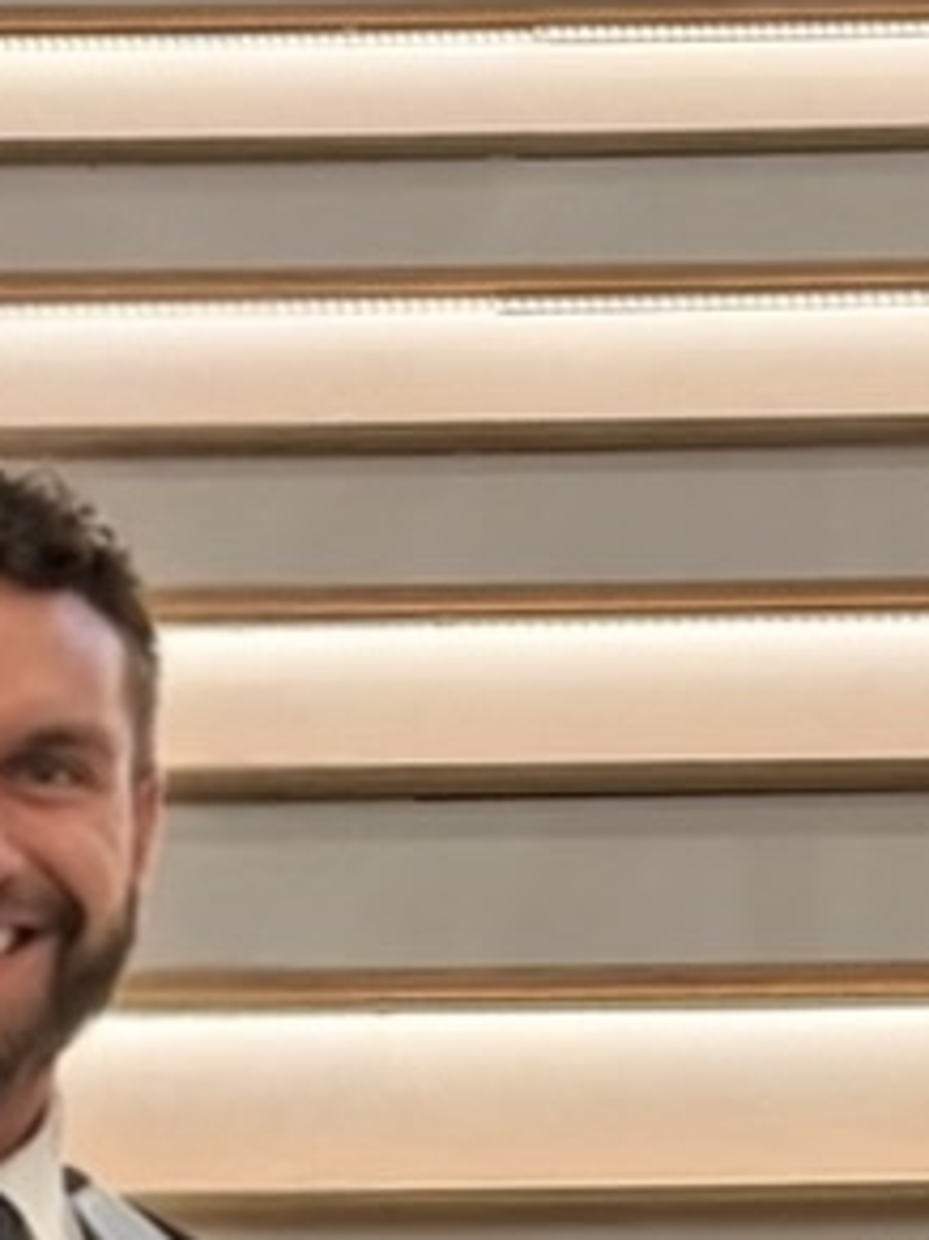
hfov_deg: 11.6
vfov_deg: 13.9
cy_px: 2239
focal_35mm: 126
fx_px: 4512
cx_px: 944
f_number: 1.78
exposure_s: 1/120
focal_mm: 6.76
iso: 80
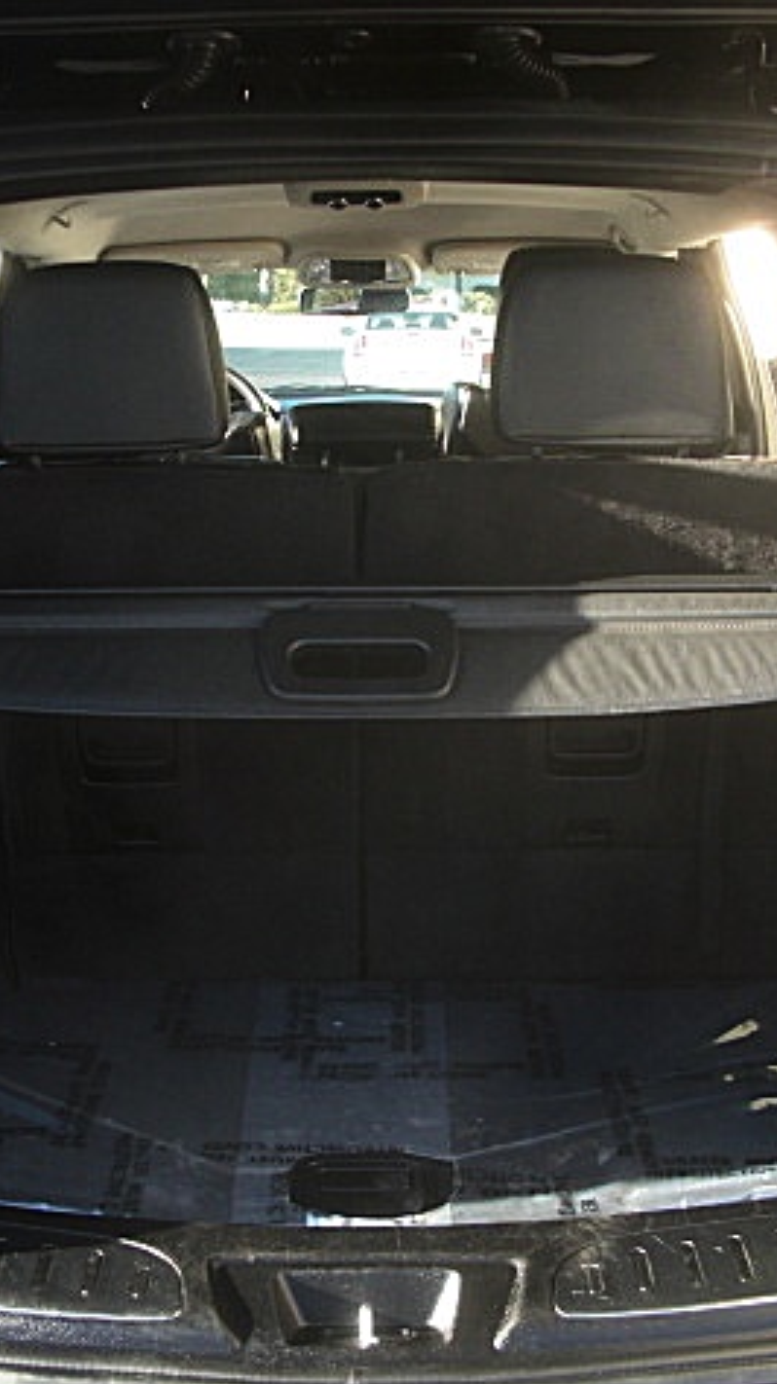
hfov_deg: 22.6
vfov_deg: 39.2
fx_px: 1945
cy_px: 698
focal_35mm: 53
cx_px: 345
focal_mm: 6.3
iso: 100
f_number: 2.8
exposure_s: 1/80
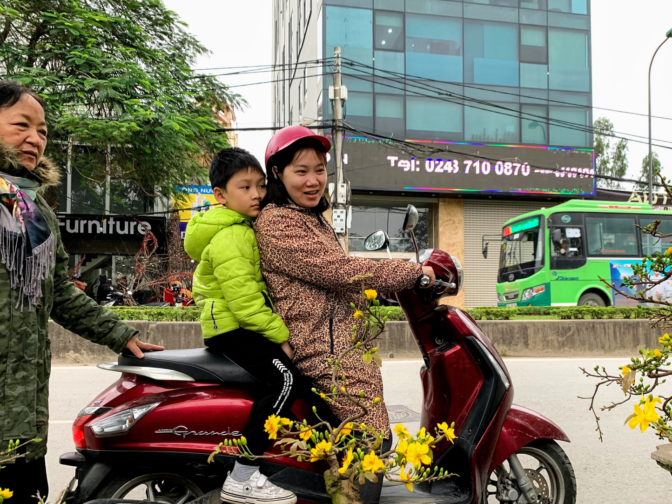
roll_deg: +0.9
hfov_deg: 51.1
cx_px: 394
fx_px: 699
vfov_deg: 39.5
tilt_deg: +1.9
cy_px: 299
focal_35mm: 36
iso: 80
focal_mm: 4.25
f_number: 1.8
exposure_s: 1/121
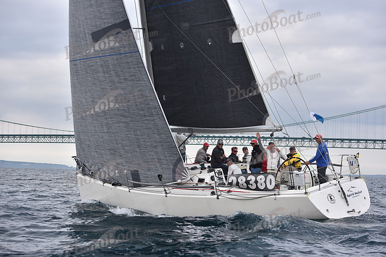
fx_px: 836
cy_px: 128
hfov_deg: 26.0
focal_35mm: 78
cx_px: 193
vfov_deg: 17.5
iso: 400
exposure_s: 1/800
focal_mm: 78
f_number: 5
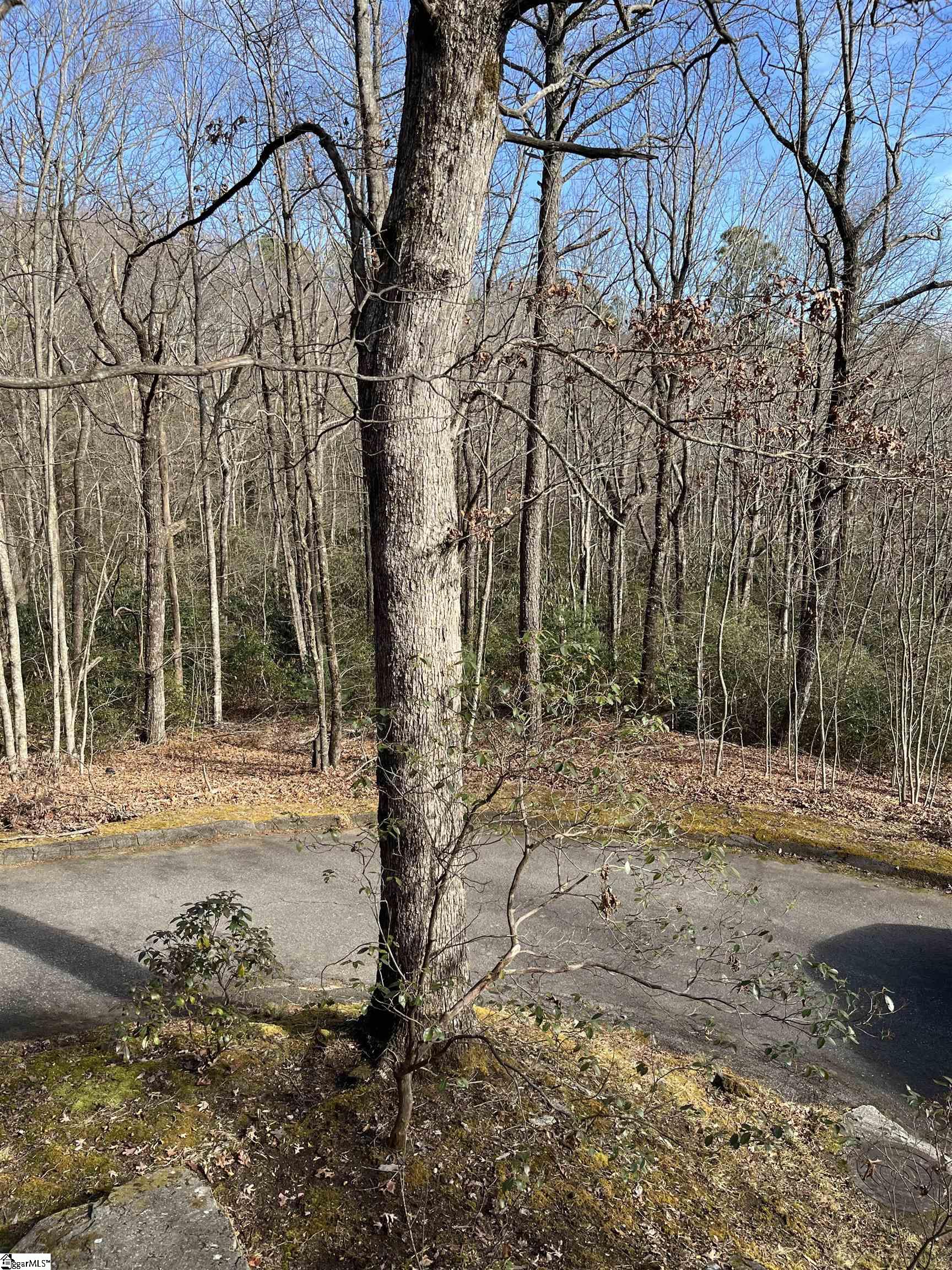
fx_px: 953
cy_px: 635
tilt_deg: -12.1
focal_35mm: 26
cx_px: 476
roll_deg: +3.4
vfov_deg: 67.3
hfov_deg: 53.1
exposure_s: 1/816
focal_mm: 5.1
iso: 50
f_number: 1.6
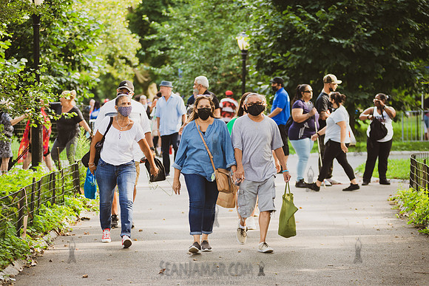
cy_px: 143
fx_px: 1477
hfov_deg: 16.5
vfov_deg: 11.1
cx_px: 214
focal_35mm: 124
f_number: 4
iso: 500
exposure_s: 1/320
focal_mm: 120
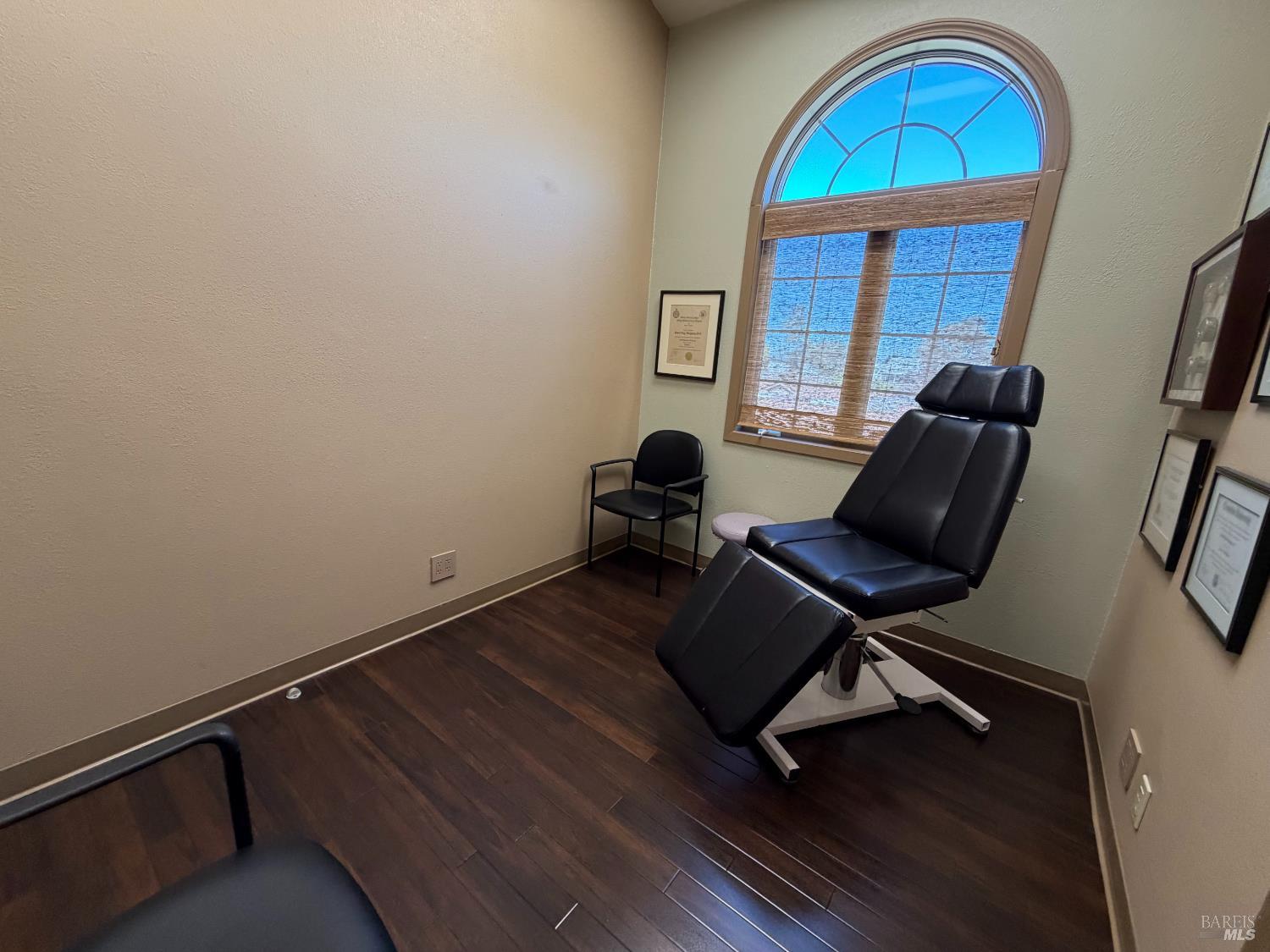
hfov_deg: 102.1
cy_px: 476
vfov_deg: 85.7
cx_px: 635
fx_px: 514
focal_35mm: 14
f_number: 2.2
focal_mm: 2.22
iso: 250
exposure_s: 1/120
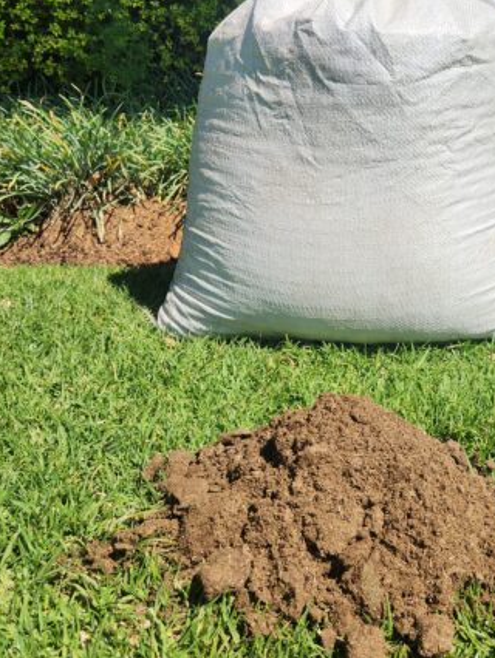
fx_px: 686
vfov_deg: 50.7
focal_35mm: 36
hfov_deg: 38.9
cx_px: 356
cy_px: 240
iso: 20
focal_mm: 5.4
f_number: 1.8
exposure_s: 1/2043
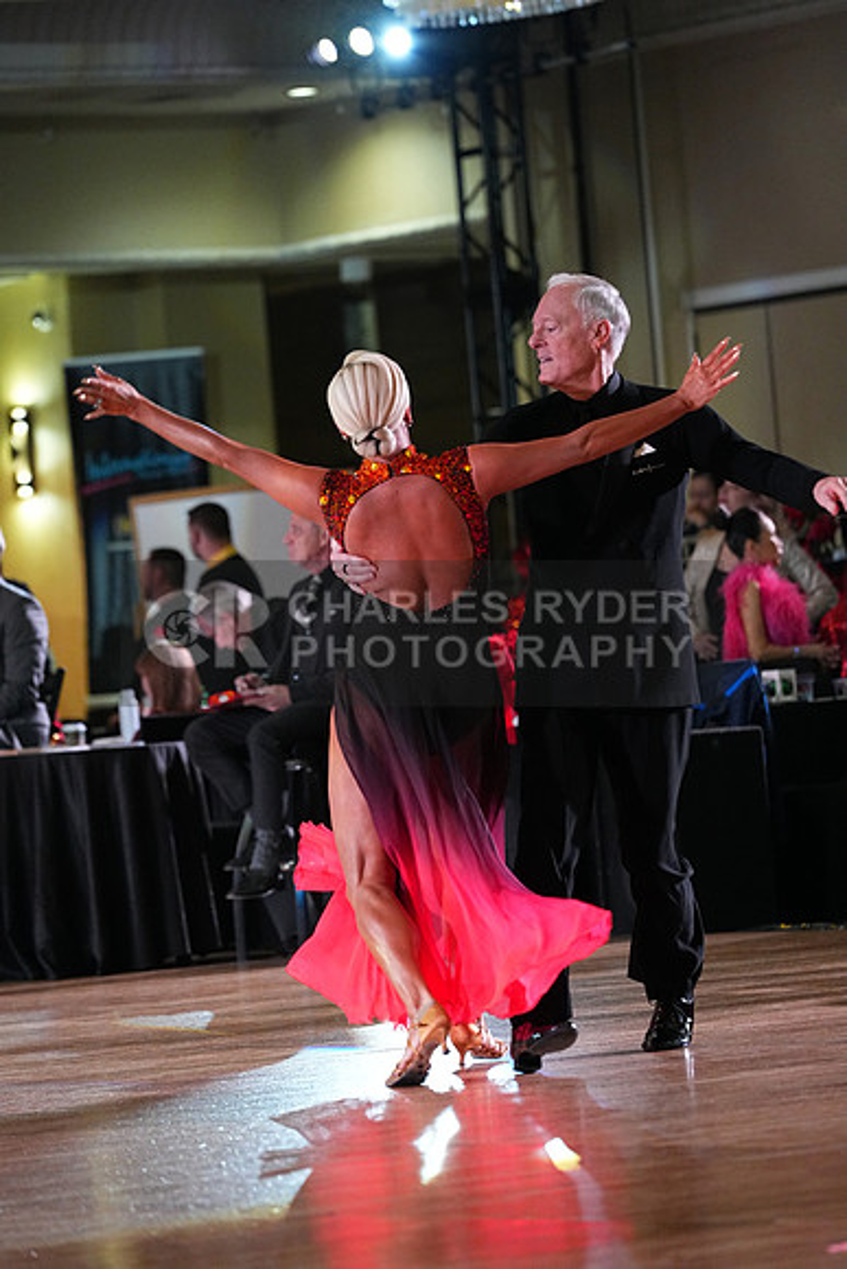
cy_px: 634
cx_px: 424
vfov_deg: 10.3
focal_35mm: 200
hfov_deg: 6.9
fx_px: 7054
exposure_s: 1/400
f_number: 4.5
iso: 6400
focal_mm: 200
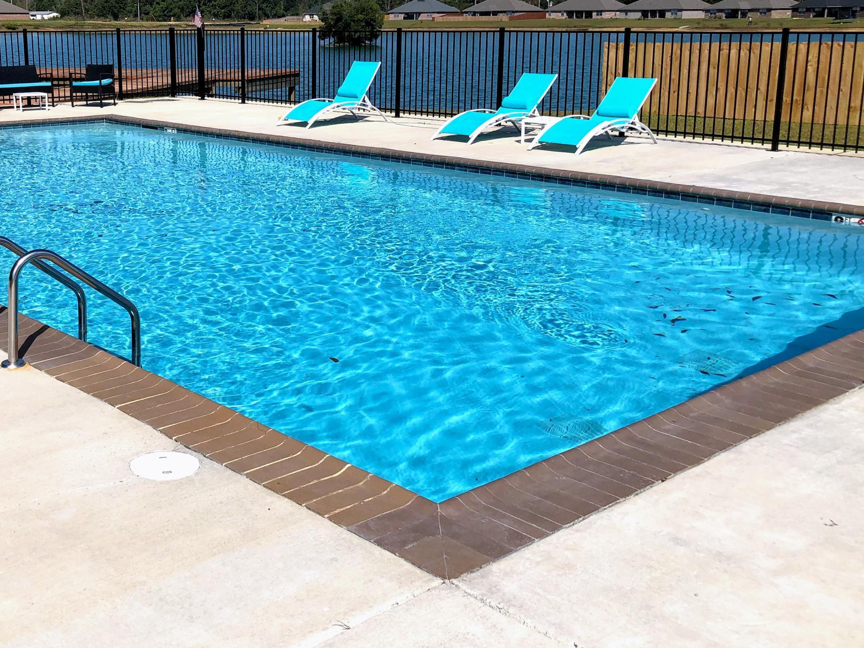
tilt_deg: -15.8
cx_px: 251
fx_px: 1048
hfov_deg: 43.8
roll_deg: +0.8
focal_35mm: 42
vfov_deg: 34.2
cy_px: 254
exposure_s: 1/4000
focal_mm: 3.99
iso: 20
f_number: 1.8
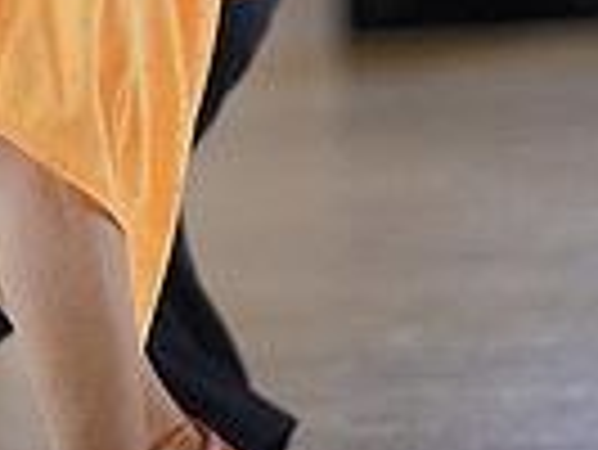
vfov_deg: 2.4
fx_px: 10876
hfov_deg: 3.1
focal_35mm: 629
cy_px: -333
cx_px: -2
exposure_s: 1/500
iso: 800
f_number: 2
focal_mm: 150
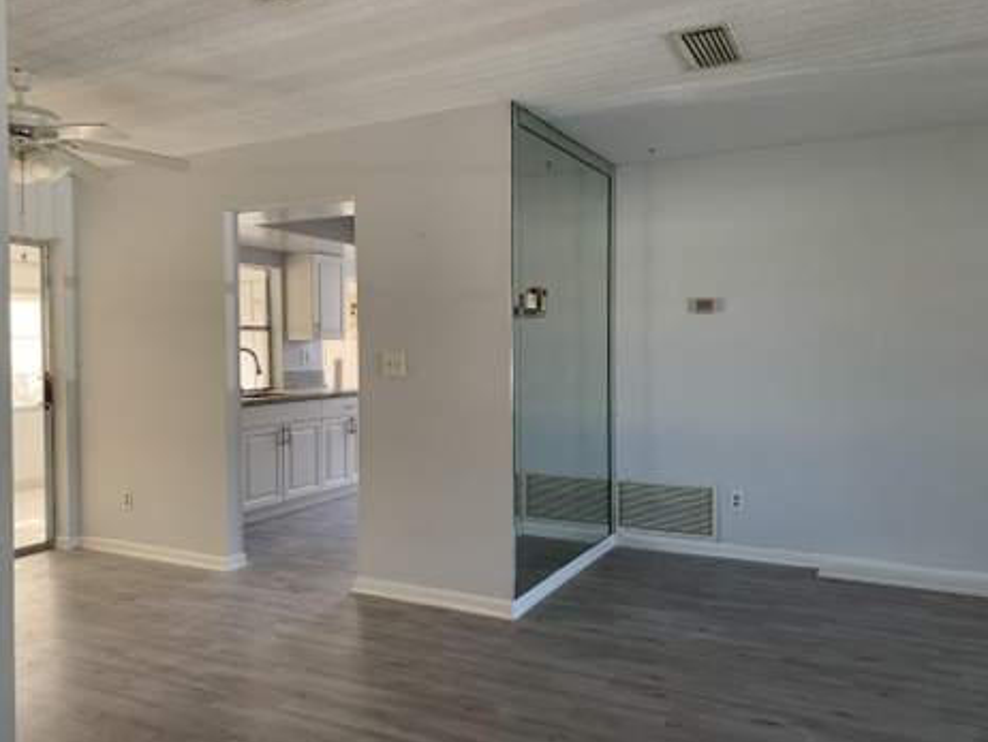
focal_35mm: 27
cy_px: 374
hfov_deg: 65.3
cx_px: 477
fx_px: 771
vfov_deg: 51.4
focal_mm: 4.25
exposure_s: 1/60
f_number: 1.8
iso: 125
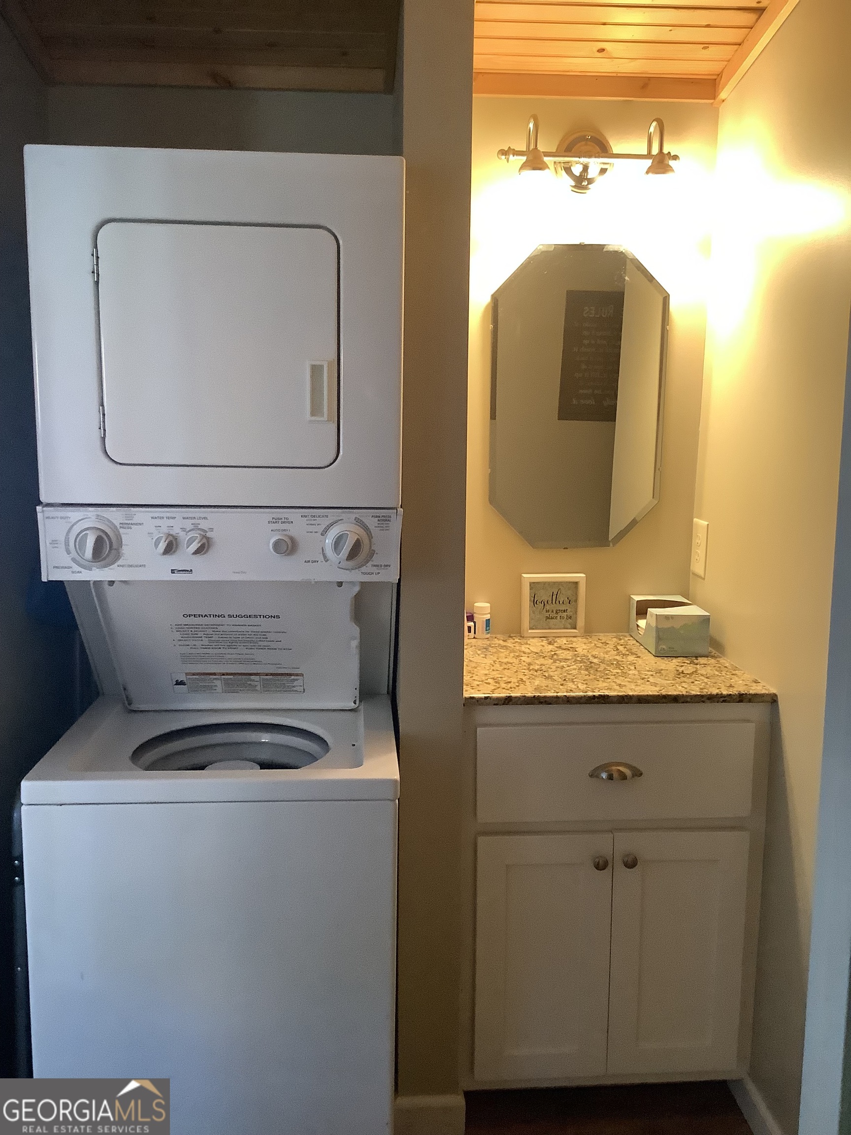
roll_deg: -0.2
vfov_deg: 58.4
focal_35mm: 31
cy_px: 568
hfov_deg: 45.4
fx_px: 1016
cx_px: 426
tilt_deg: -9.4
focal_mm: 3.3
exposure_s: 1/60
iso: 320
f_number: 2.4
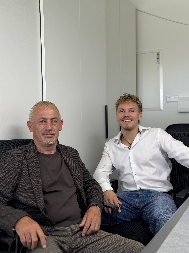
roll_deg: +1.4
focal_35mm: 48
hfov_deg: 30.3
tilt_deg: -1.4
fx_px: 349
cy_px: 126
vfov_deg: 39.7
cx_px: 94
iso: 50
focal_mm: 6.76
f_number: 1.78
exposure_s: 1/50
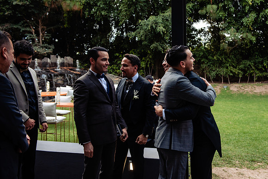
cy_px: 80
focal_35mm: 42
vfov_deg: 32.1
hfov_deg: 46.6
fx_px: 310
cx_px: 155
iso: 500
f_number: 4
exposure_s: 1/125
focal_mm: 36
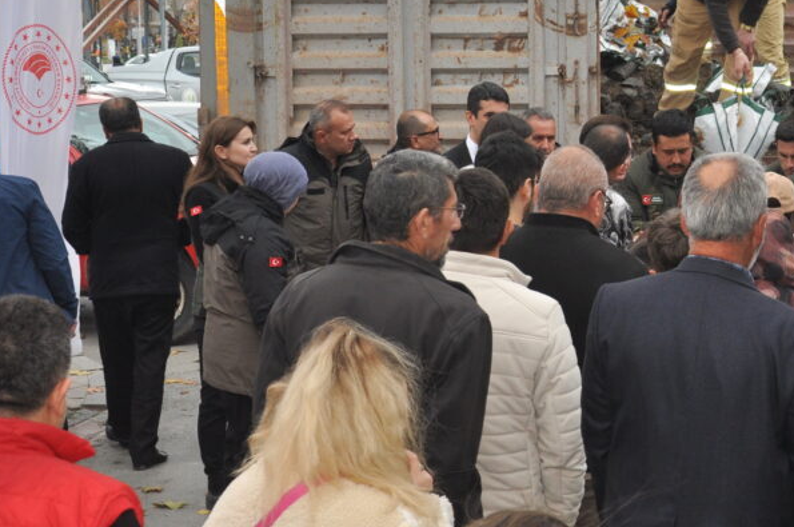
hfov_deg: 27.8
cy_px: 165
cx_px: 653
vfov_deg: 19.1
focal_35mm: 71
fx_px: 1564
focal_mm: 22
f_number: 3.8
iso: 400
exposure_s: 1/125
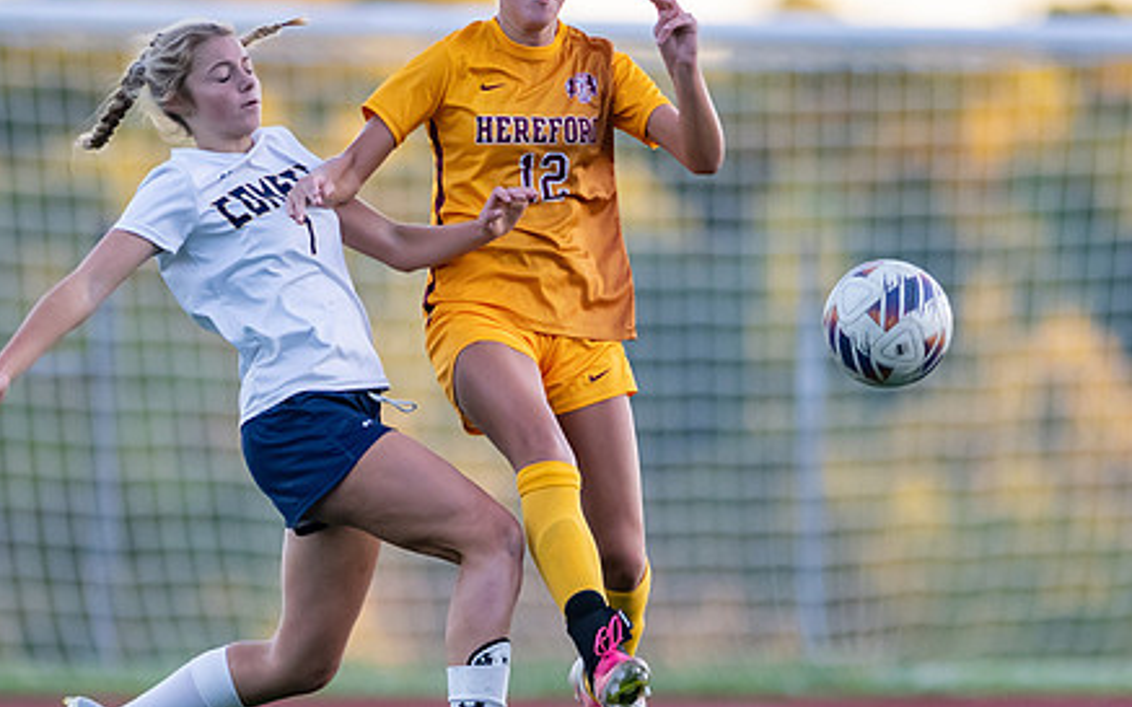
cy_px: 535
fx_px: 25880
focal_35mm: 839
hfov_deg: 2.5
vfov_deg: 1.6
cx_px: 474
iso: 1400
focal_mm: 300
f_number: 2.8
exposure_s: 1/1600
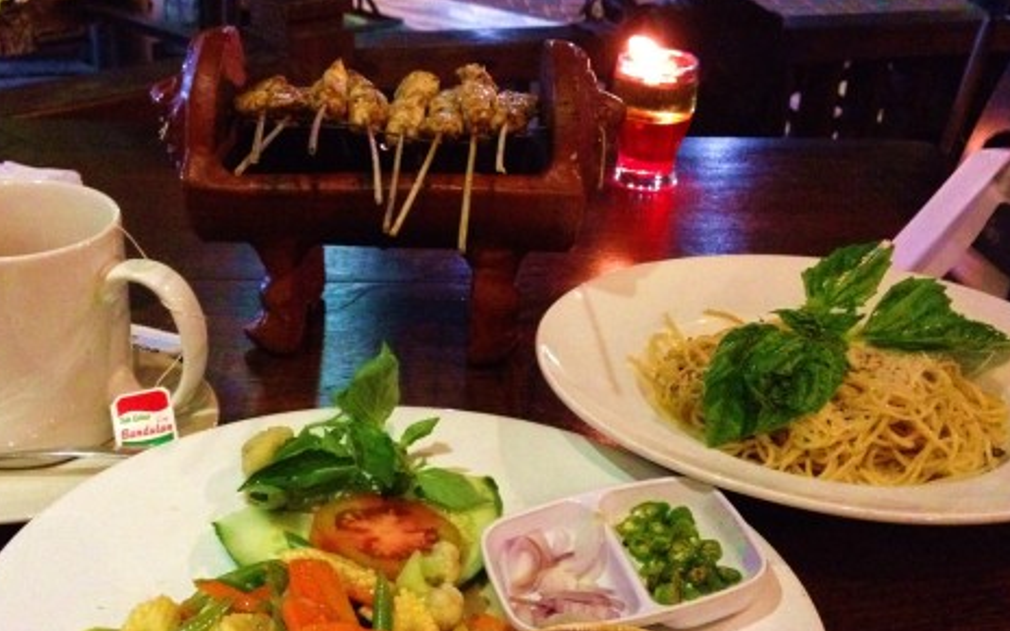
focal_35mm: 48
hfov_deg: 41.8
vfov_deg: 26.8
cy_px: 355
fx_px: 1321
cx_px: 451
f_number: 2.4
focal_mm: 4.28
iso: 800
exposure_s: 1/15
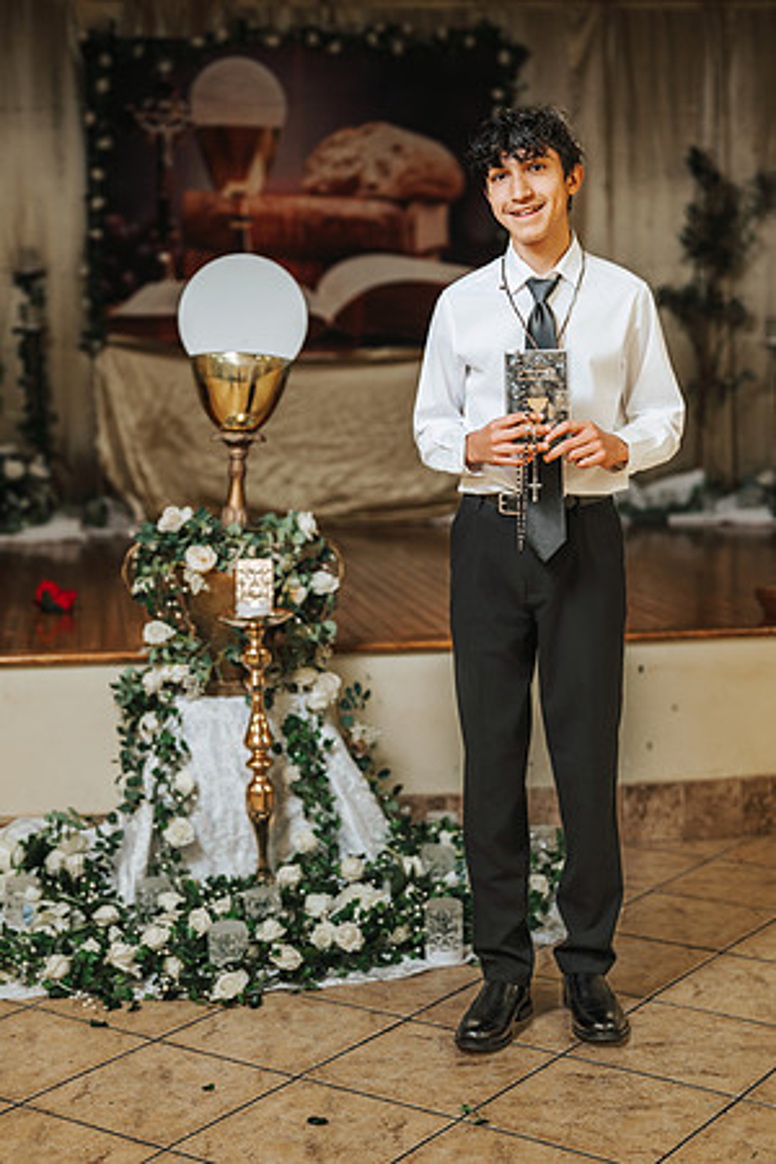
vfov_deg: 39.6
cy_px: 582
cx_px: 388
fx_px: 1617
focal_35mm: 50
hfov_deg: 27.0
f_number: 1.8
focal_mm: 50
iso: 400
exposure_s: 1/250
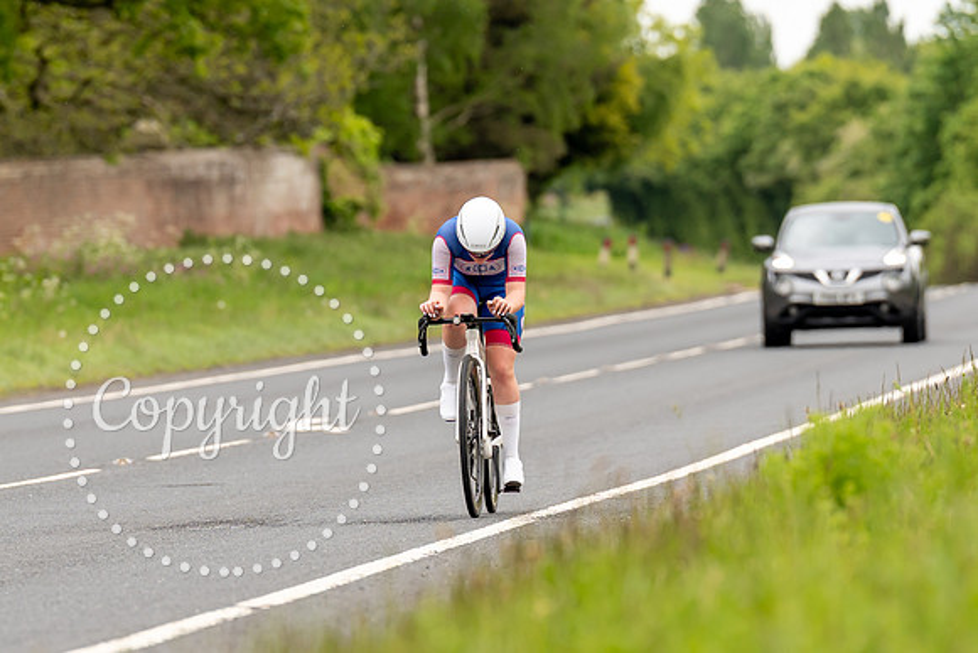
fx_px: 11094
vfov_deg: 3.4
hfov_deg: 5.0
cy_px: 311
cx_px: 484
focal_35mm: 408
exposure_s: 1/1000
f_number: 3.5
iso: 250
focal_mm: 200
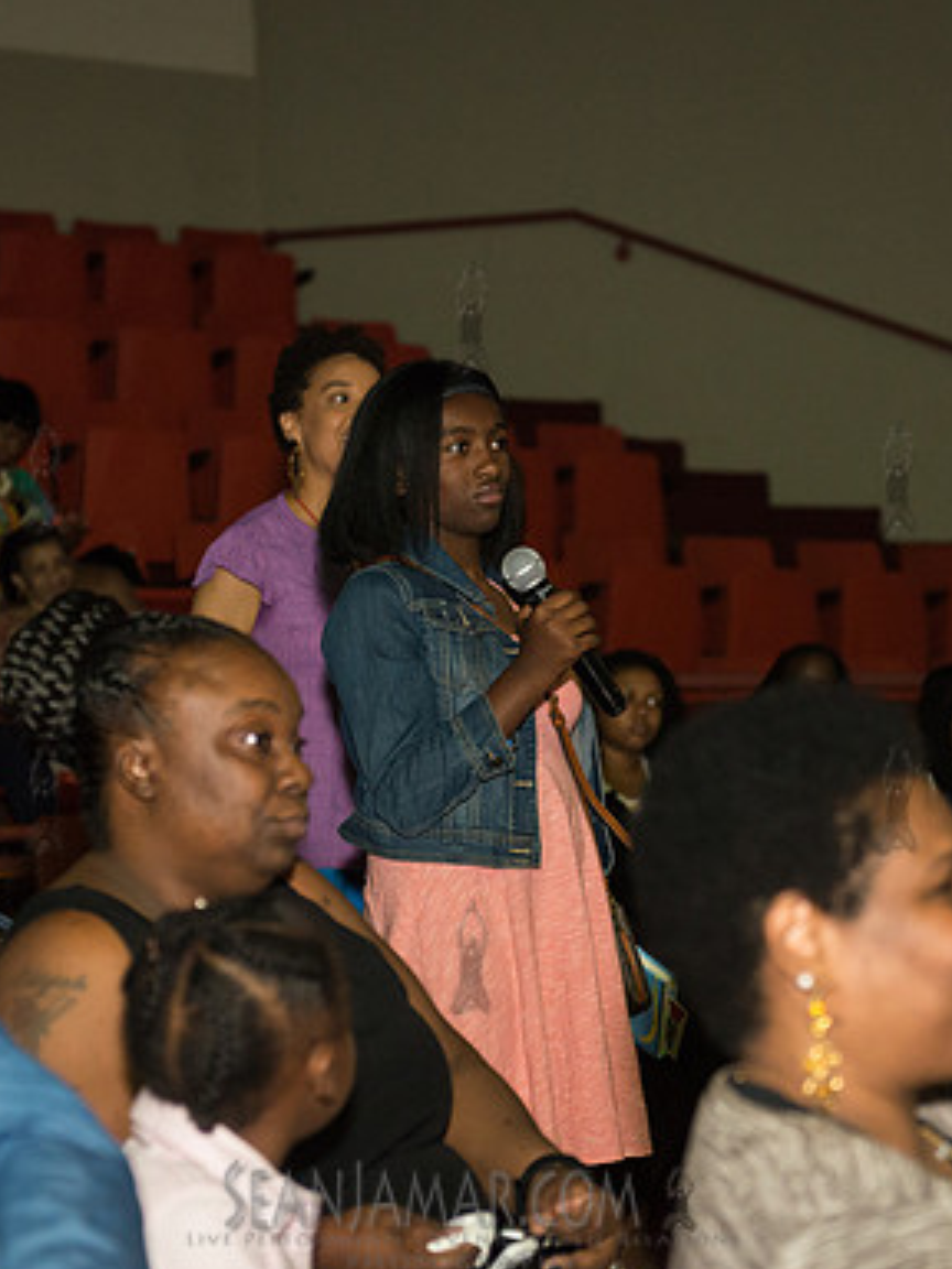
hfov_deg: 16.4
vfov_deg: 21.8
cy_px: 636
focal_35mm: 90
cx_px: 469
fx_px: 3300
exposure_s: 1/250
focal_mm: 62
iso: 3200
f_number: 3.2
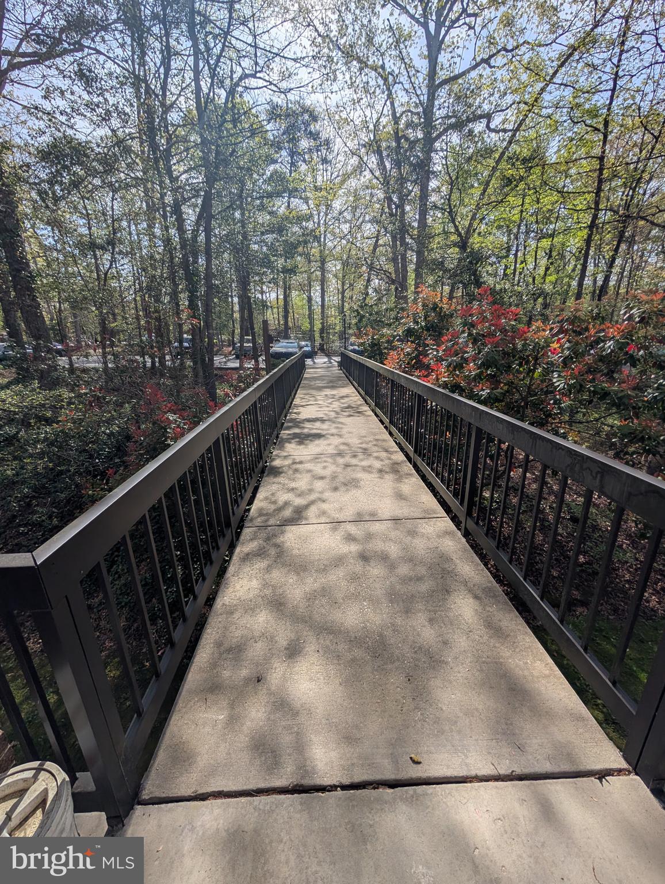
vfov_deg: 110.5
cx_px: 332
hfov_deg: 94.6
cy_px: 442
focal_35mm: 12
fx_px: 307
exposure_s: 1/4505
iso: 53
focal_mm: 2.02
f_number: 1.7
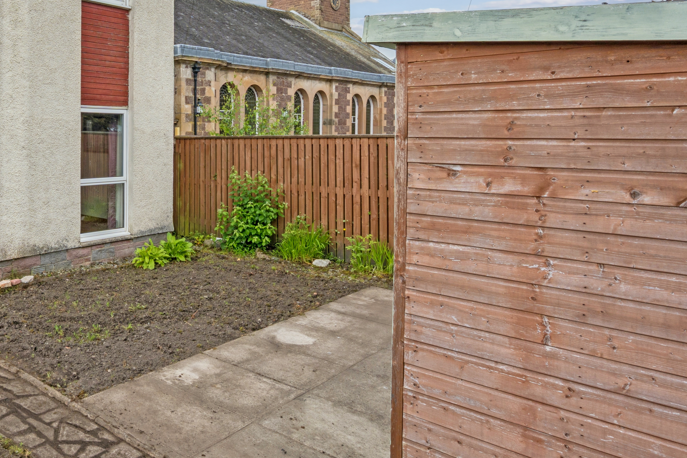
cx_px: 96
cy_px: 155
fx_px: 553
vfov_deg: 44.4
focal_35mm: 29
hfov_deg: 56.7
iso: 200
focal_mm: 16
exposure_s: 1/80
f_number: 18
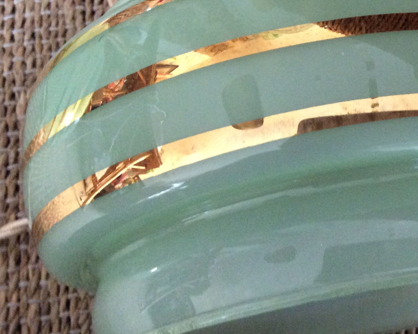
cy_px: 70
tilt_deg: -67.9
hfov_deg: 33.6
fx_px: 680
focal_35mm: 55
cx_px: 303
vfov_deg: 27.1
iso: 250
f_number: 2.4
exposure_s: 1/25
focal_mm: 3.3
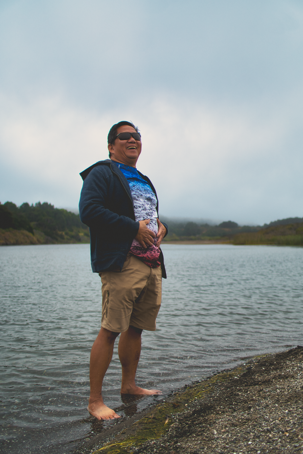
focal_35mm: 36
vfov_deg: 53.1
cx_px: 152
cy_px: 227
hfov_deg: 36.9
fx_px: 454
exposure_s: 1/4000
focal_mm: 24
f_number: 1.8
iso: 100
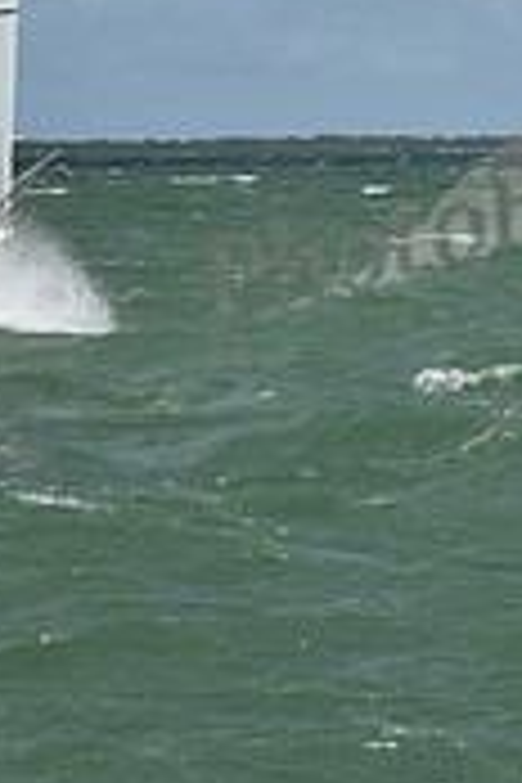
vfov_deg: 6.8
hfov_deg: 4.6
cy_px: -414
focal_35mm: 300
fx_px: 6524
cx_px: -29
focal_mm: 90
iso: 250
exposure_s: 1/1600
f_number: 9
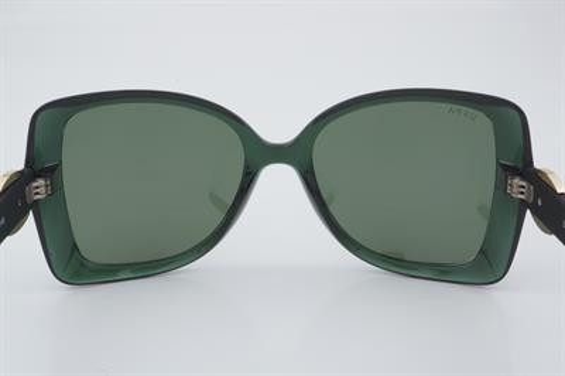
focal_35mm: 52
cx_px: 282
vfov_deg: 25.7
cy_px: 188
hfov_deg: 37.9
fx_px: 823
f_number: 32
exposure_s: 1/3
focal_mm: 35
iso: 100
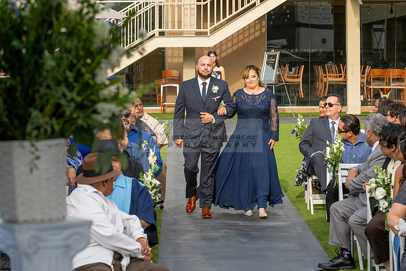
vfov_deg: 11.8
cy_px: 136
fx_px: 1308
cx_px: 203
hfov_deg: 17.6
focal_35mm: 116
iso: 400
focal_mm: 116
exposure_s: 1/250
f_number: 6.3
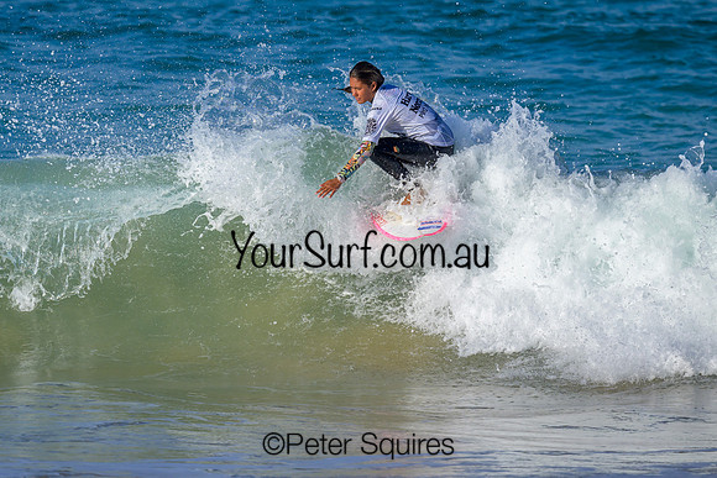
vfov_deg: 1.3
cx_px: 309
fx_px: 21881
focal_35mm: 1098
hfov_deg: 1.9
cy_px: 162
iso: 320
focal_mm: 800
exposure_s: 1/2000
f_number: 6.3
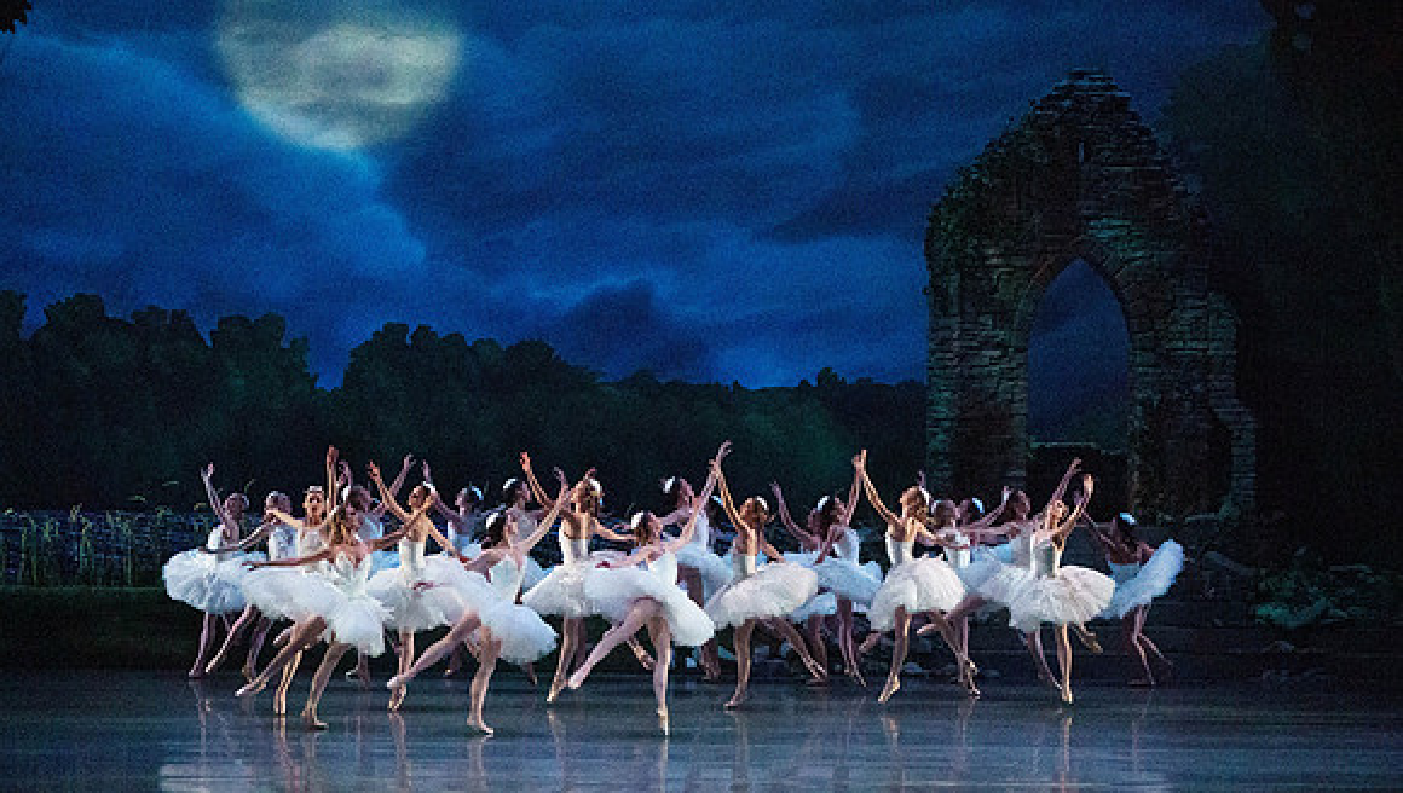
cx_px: 758
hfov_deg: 16.3
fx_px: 4900
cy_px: 344
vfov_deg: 9.3
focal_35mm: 132
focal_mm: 100
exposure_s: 1/320
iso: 8000
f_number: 5.6
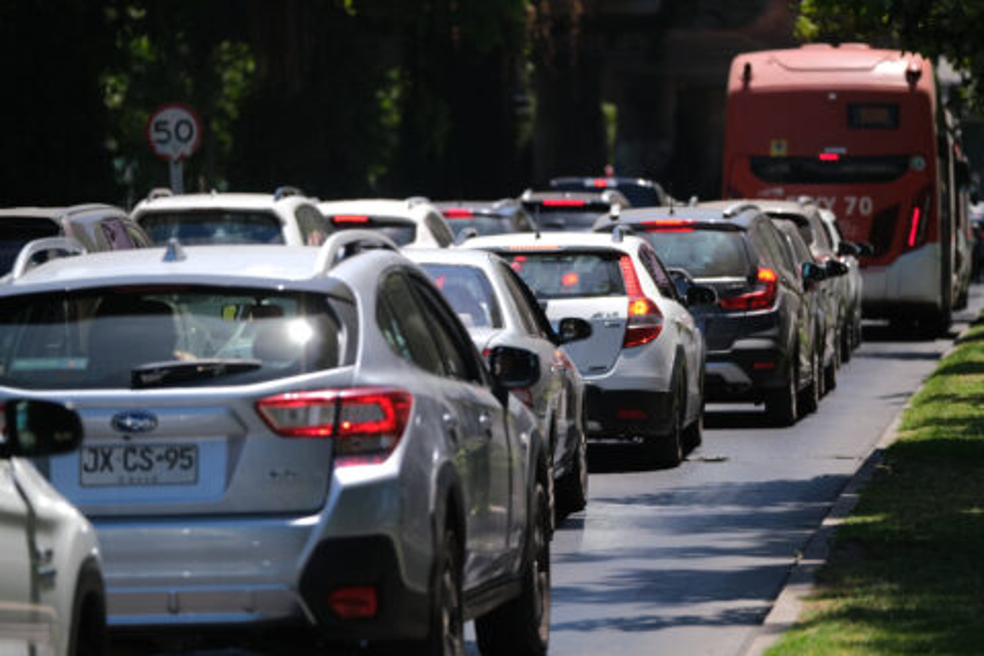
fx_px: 5740
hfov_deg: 9.8
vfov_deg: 6.5
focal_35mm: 210
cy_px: 328
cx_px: 492
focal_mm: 140
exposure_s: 1/1600
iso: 200
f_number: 2.8
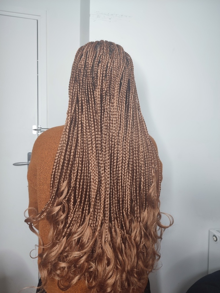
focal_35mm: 24
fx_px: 203
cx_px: 110
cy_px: 146
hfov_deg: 56.8
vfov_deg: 71.6
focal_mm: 5.89
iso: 178
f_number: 1.89
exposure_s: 1/33
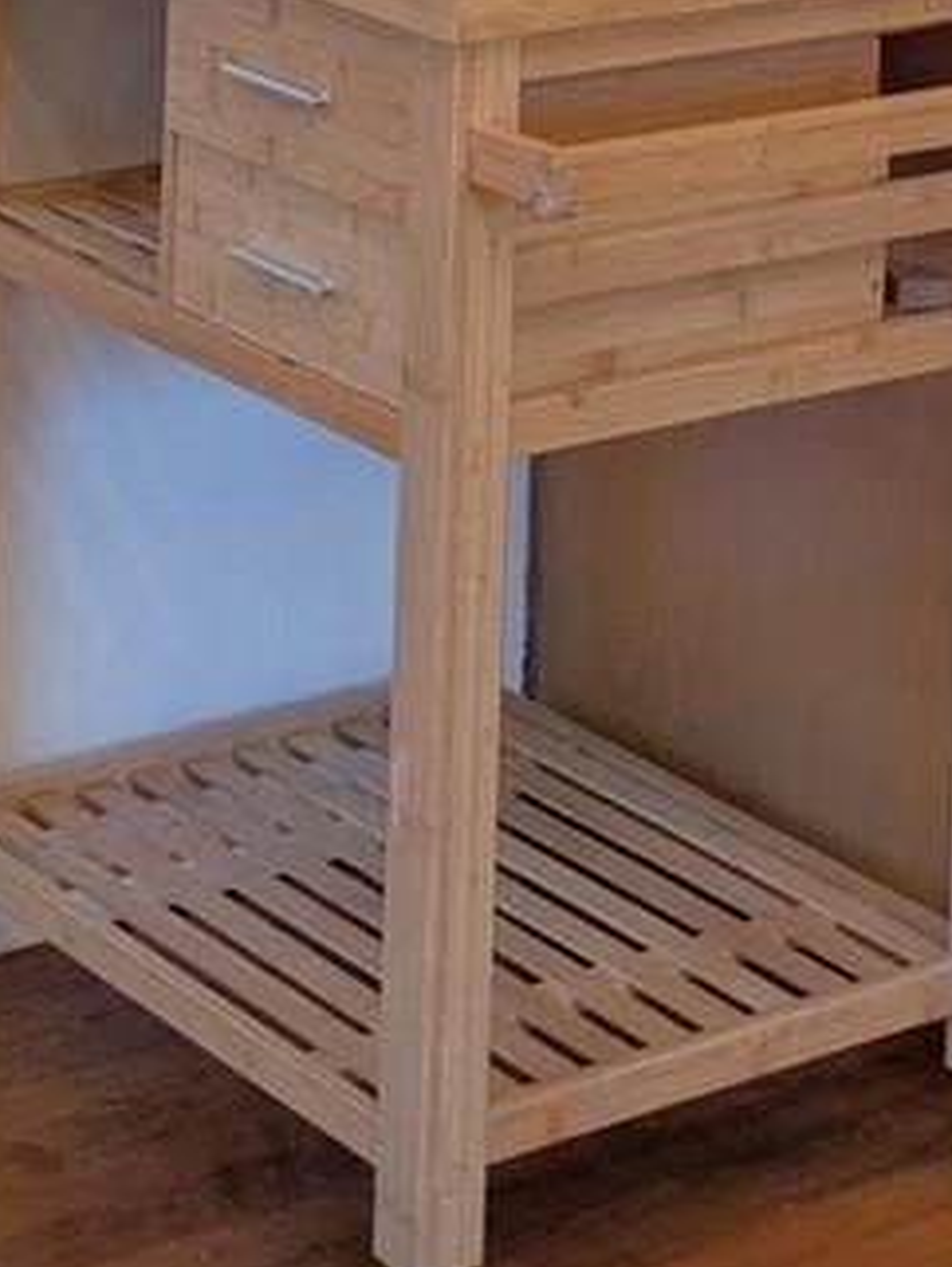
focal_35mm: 124
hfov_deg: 11.9
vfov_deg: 14.3
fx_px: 4541
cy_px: -874
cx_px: 795
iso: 49
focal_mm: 5.43
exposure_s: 1/40
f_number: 1.89
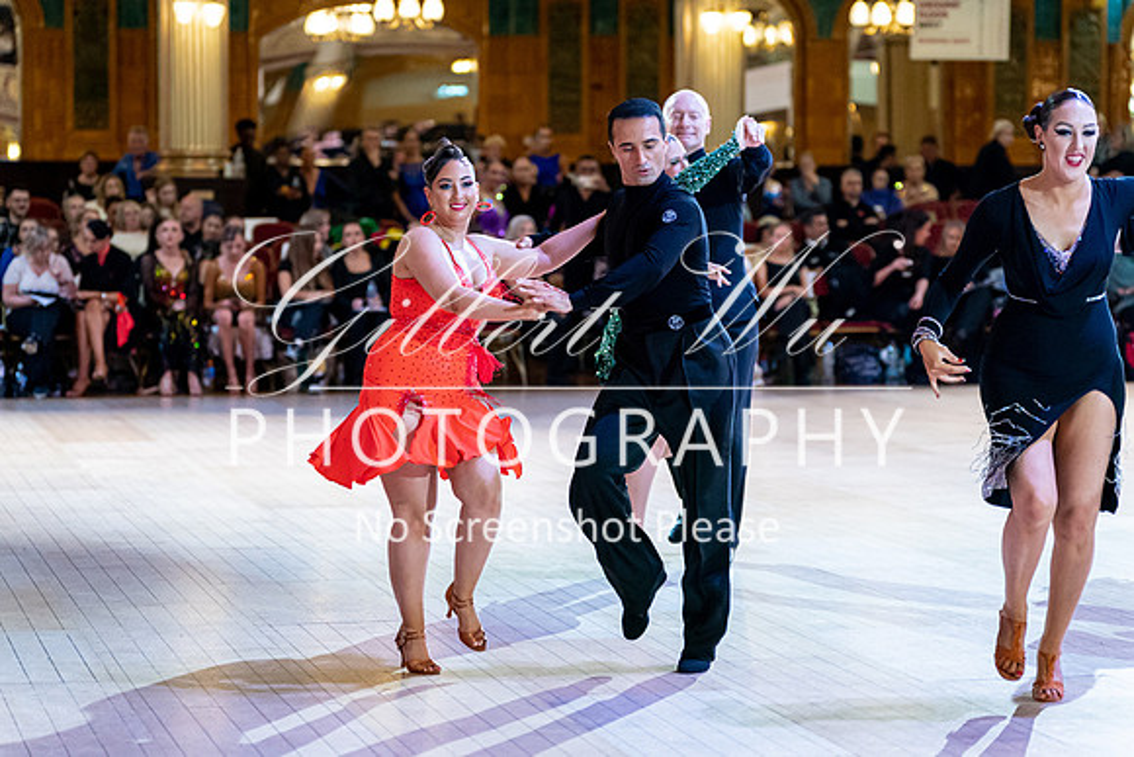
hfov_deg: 19.2
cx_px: 565
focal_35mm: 107
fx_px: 3358
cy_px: 336
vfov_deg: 12.9
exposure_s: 1/640
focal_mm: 93
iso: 4000
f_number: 2.8
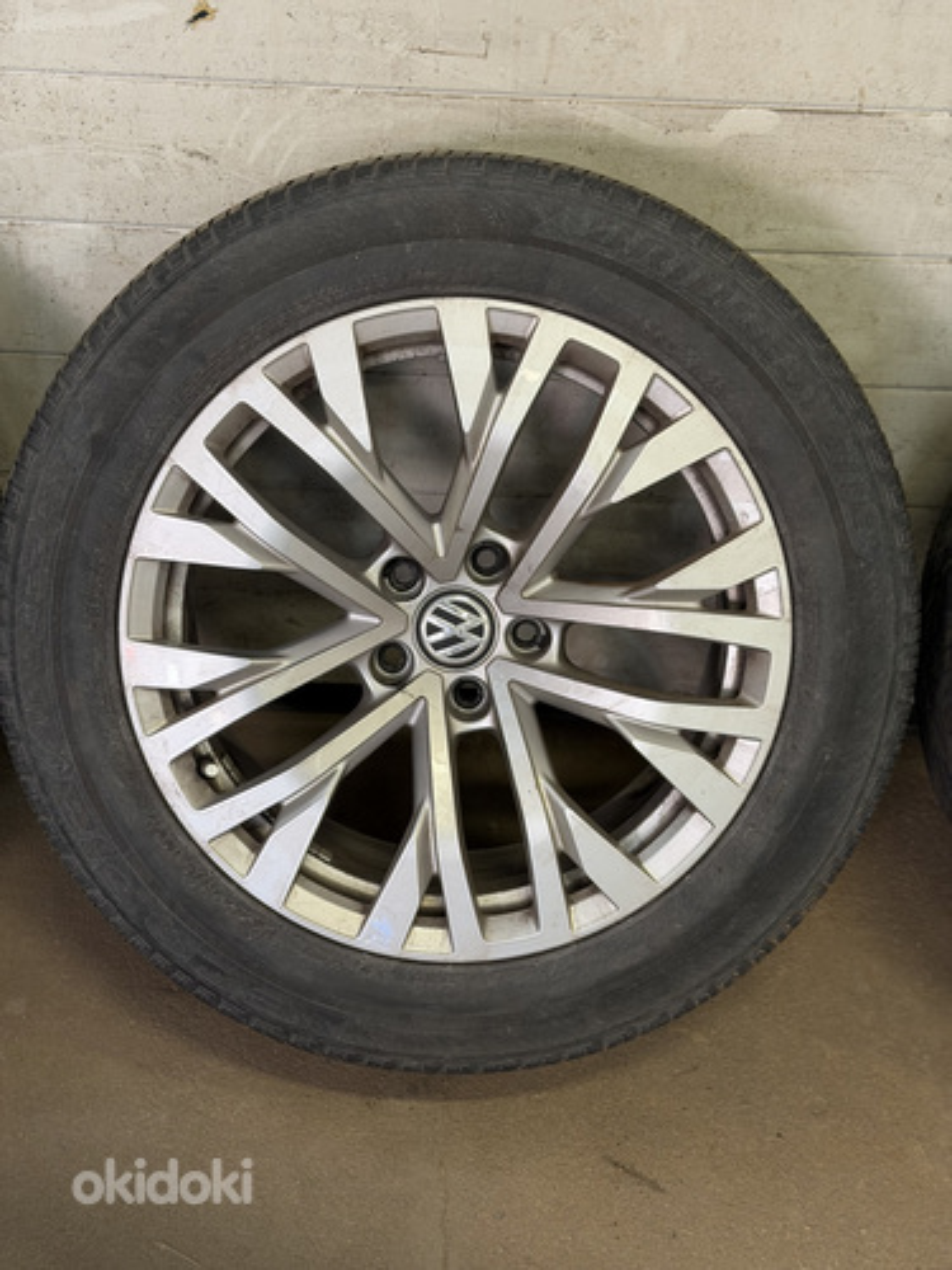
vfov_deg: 39.7
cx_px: 476
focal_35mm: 48
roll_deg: -4.7
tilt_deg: -38.6
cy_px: 635
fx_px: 1760
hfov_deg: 30.3
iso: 160
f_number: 1.78
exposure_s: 1/50
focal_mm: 6.76
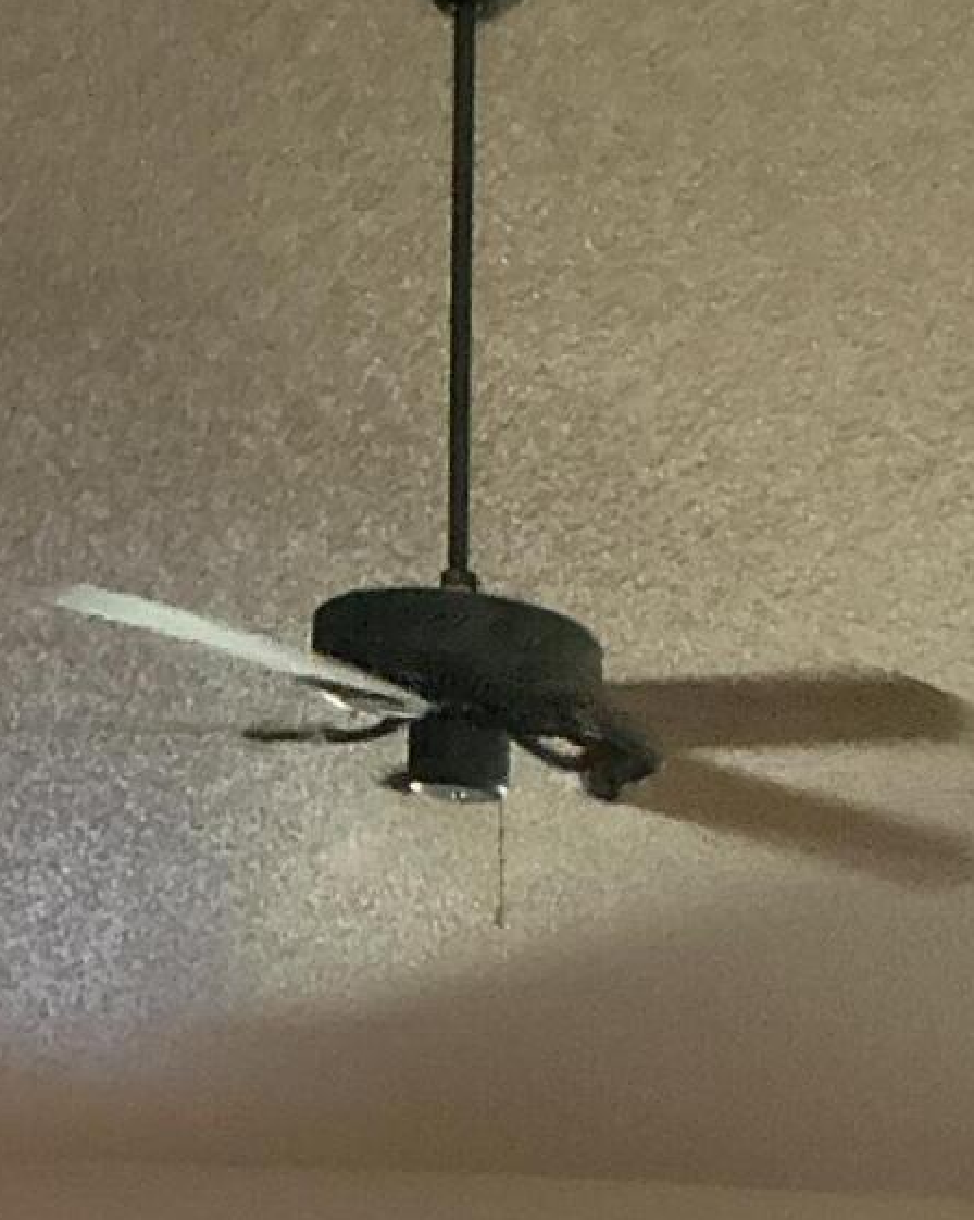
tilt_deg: -6.3
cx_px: 1581
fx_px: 3643
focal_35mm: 101
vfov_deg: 16.4
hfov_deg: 14.0
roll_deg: -1.5
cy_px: 2094
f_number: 1.8
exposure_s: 1/60
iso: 125
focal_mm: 3
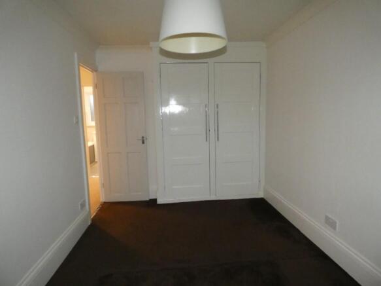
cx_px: 190
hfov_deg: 81.8
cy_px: 143
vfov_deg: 66.0
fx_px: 220
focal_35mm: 20
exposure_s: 1/60
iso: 800
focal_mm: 3.6
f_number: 2.8
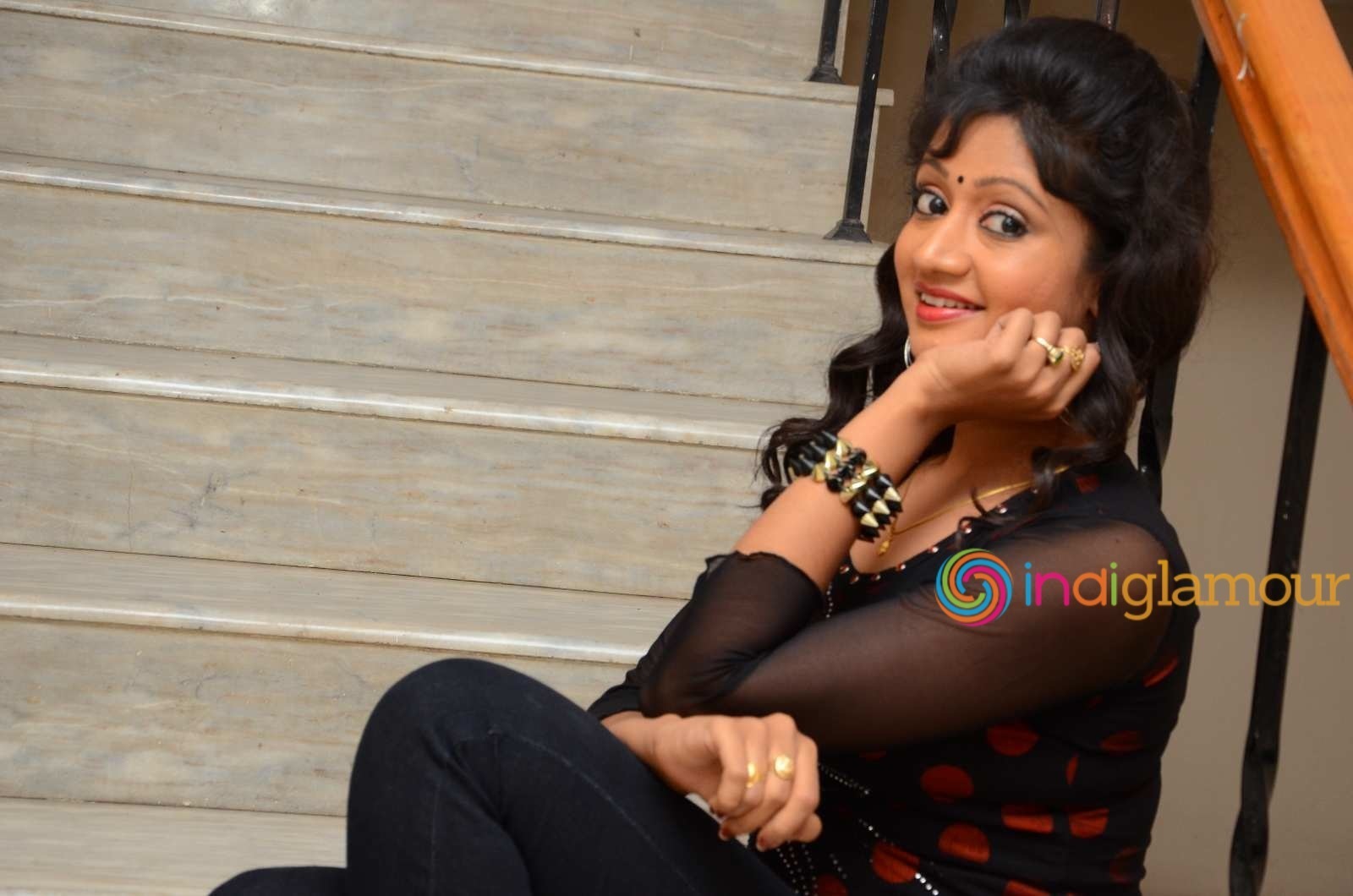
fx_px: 3713
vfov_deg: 13.8
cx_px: 676
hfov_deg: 20.7
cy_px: 448
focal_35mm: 99
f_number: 5.6
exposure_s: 1/125
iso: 1000
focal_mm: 66
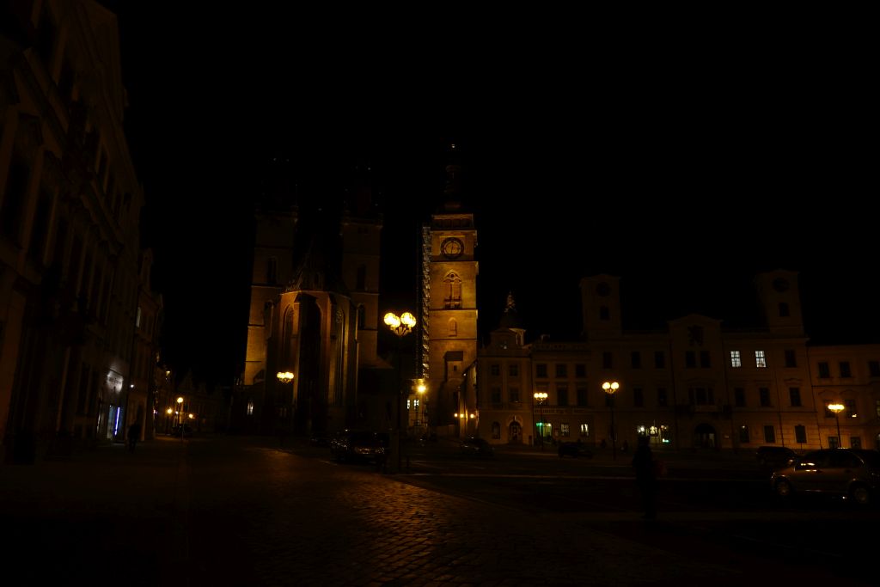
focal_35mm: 24
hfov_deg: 73.7
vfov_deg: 53.1
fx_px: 587
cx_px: 440
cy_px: 294
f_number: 2.8
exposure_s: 1/40
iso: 800
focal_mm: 8.8
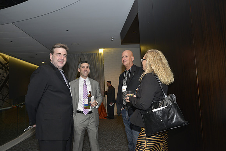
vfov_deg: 46.4
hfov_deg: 65.5
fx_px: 176
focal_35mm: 28
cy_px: 76
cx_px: 113
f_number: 4
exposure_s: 1/60
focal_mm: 28
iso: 800
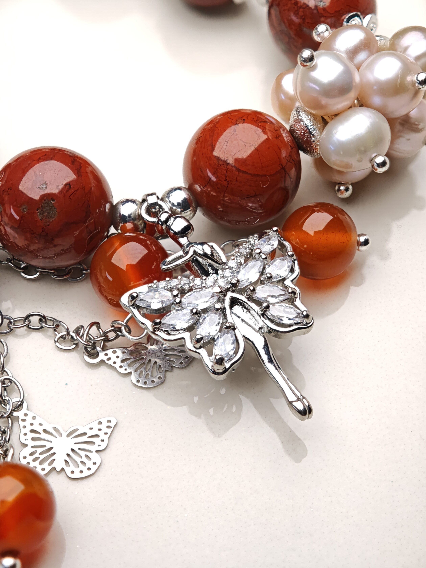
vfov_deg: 27.8
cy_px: 284
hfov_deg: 21.0
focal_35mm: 70
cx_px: 213
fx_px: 1149
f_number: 1.8
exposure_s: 1/1509
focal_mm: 11.5
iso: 160
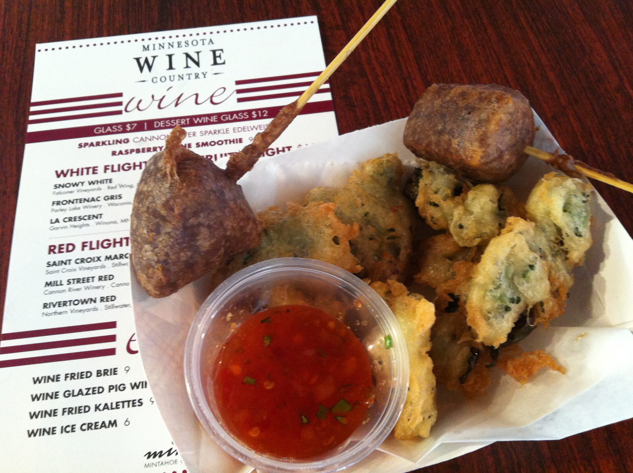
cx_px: 316
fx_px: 639
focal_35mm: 35
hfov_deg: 52.7
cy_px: 236
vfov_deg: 40.6
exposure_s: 1/15
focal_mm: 3.85
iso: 250
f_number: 2.8
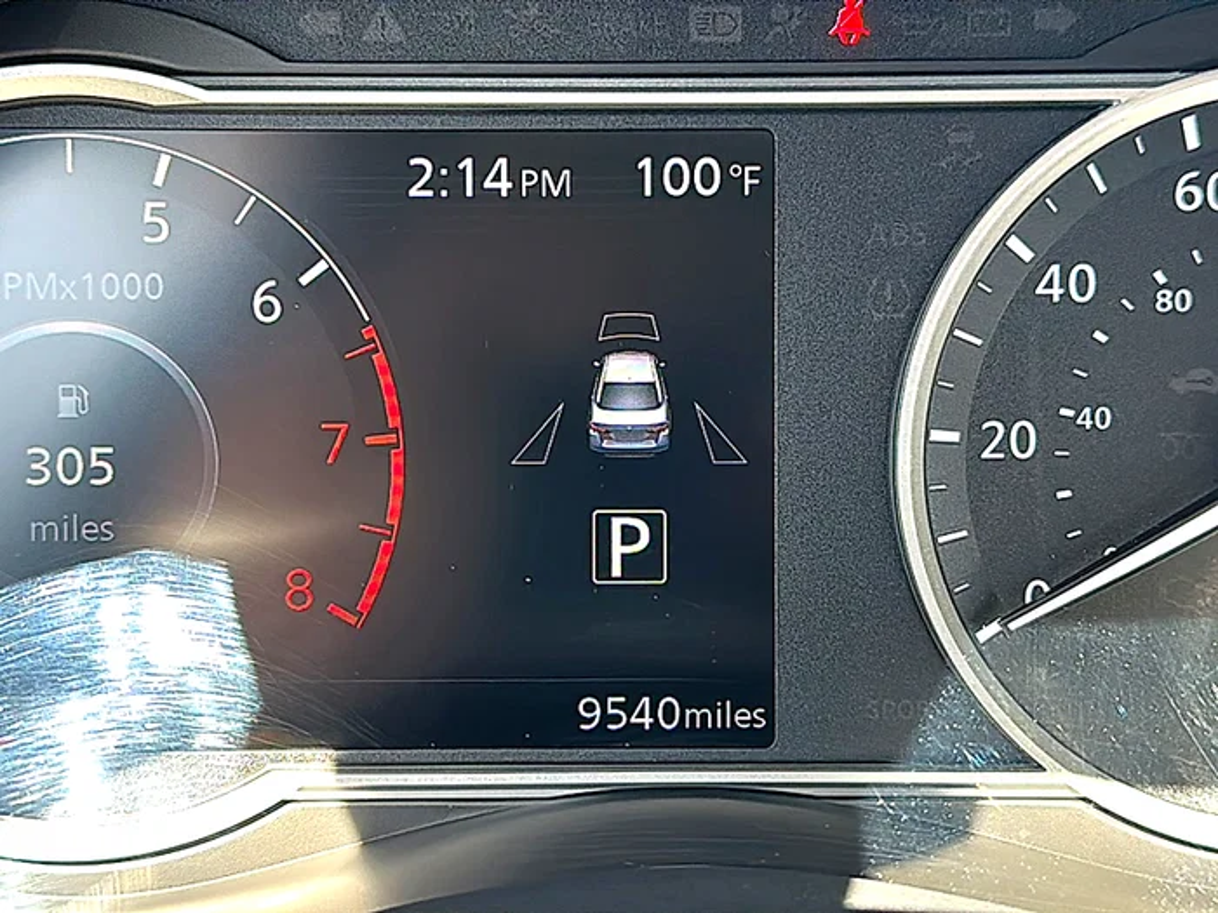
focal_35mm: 46
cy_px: 456
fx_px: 1619
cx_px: 609
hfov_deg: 41.2
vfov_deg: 31.5
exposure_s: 1/210
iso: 200
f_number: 1.78
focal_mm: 6.86
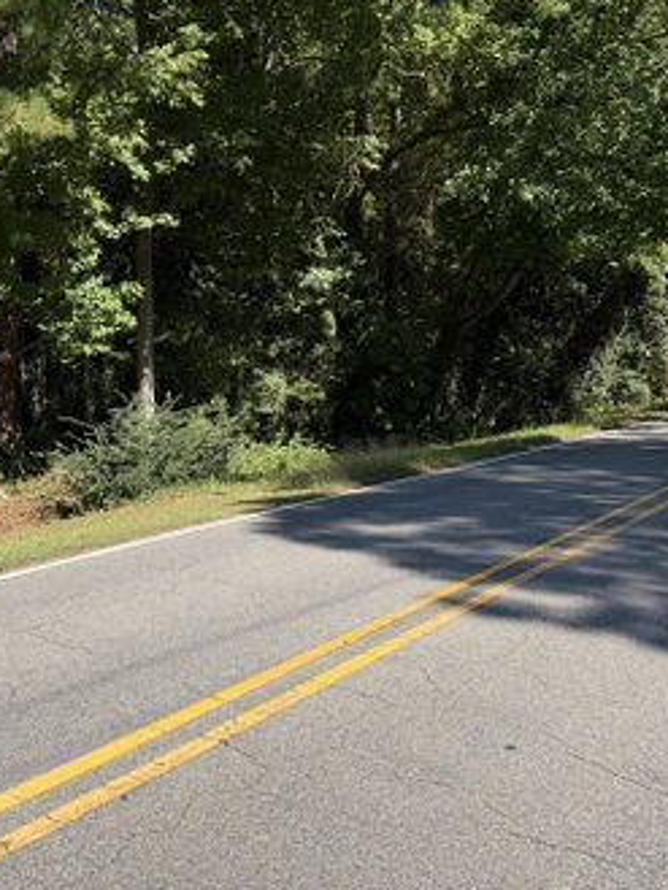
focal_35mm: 35
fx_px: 900
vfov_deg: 51.8
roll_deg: +2.3
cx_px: 189
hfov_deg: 39.9
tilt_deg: +3.7
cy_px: 311
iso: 64
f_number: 1.8
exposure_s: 1/1608
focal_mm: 6.93
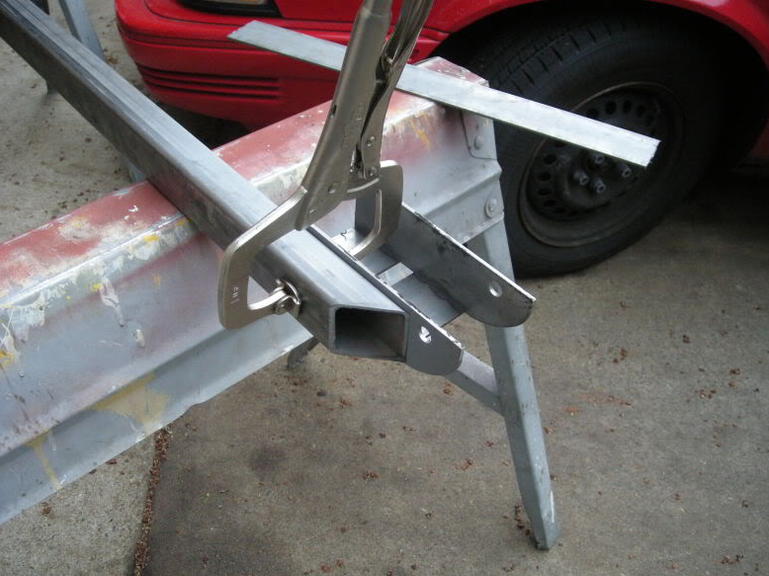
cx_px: 382
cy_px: 288
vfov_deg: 39.6
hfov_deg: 51.4
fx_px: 799
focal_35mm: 36
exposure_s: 1/60
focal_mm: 5.7
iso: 252
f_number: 2.8
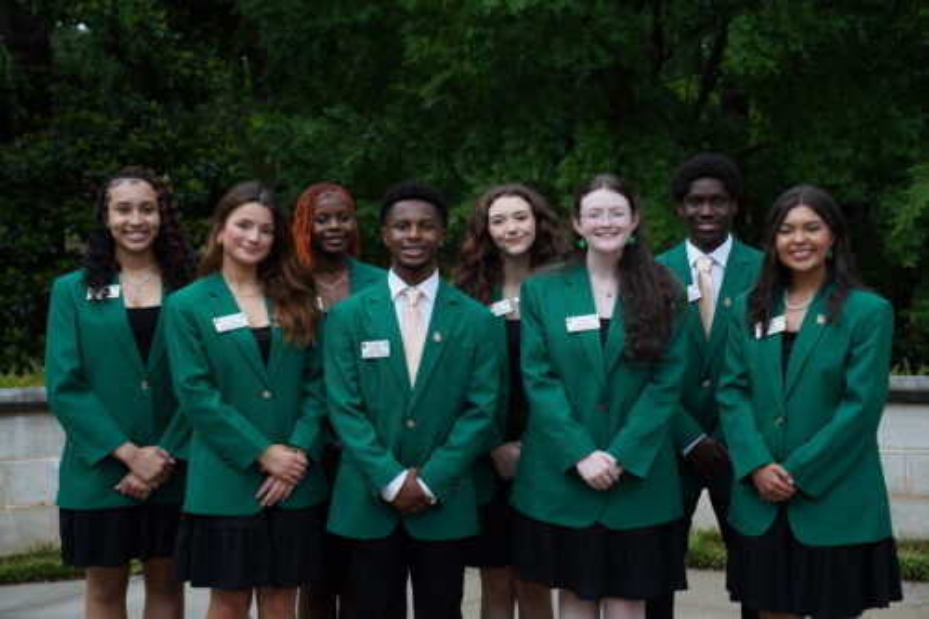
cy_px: 310
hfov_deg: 27.0
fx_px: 1935
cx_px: 464
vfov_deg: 18.2
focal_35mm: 75
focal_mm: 75
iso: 250
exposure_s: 1/125
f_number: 6.3
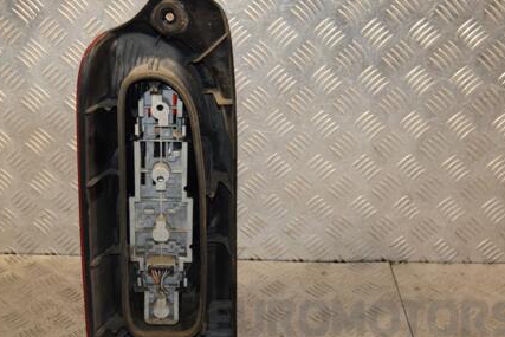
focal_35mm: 59
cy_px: 161
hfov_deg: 33.7
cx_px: 187
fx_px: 828
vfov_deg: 23.0
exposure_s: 1/200
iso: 800
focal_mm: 28
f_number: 5.6
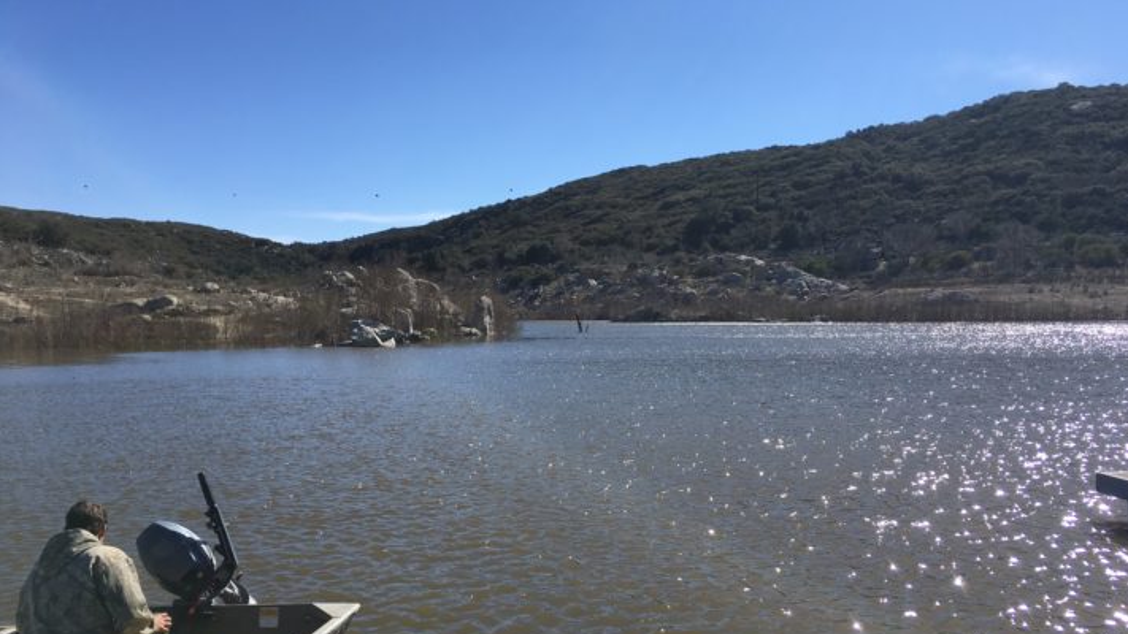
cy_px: 399
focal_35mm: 32
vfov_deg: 36.5
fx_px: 957
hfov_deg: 61.0
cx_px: 568
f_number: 2.2
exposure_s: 1/2198
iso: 25
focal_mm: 4.15
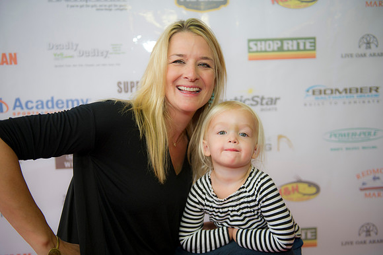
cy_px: 128
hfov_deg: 46.4
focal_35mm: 42
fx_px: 447
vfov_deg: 31.9
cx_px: 192
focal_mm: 42
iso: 640
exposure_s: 1/80
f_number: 2.8
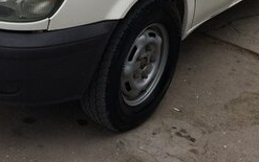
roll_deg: -6.3
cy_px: -80
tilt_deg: -10.5
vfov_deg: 14.8
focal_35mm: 82
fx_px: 579
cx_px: 155
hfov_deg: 25.1
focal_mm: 4.15
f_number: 2.2
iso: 32
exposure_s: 1/1244
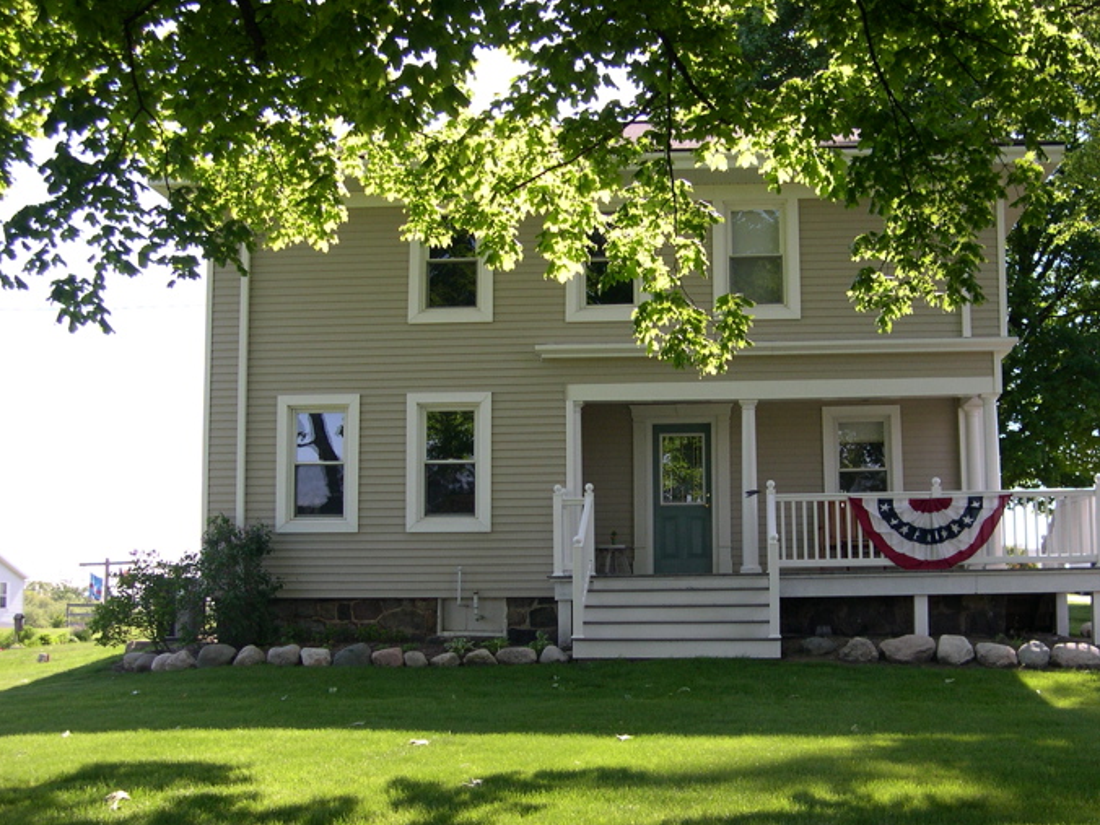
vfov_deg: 32.2
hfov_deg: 42.0
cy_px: 449
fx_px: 1430
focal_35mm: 45
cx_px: 622
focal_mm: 8
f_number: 2.8
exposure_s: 1/434
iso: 100
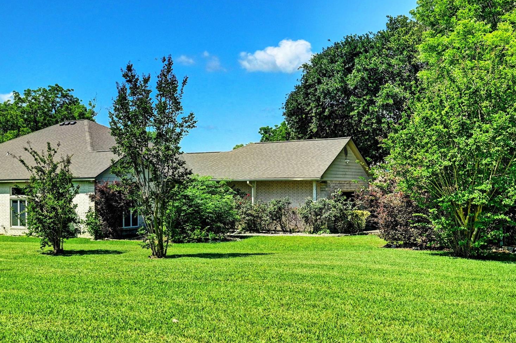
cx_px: 163
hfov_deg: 45.6
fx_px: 602
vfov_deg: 31.8
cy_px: 198
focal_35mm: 42
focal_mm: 30
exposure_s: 1/800
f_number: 8
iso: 400
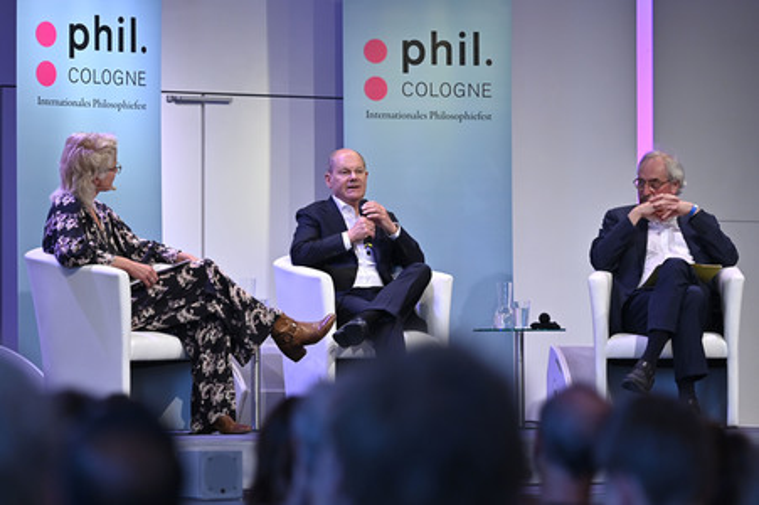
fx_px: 3055
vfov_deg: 9.4
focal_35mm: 145
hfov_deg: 14.2
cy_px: 252
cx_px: 380
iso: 500
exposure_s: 1/400
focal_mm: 145
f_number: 2.8
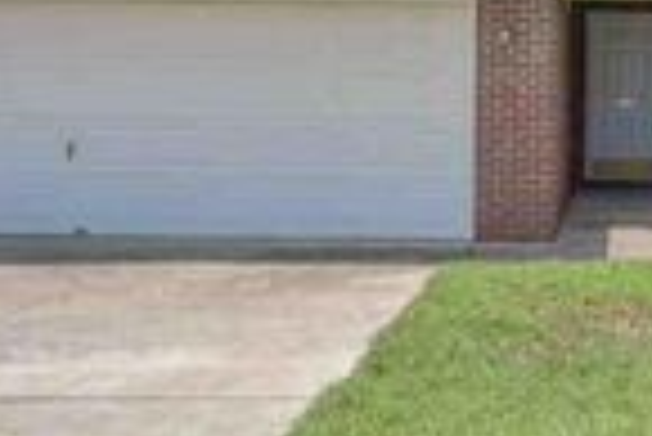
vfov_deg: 21.5
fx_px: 1124
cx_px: 674
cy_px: 47
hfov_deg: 29.8
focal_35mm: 62
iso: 200
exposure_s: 1/500
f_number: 8
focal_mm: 12
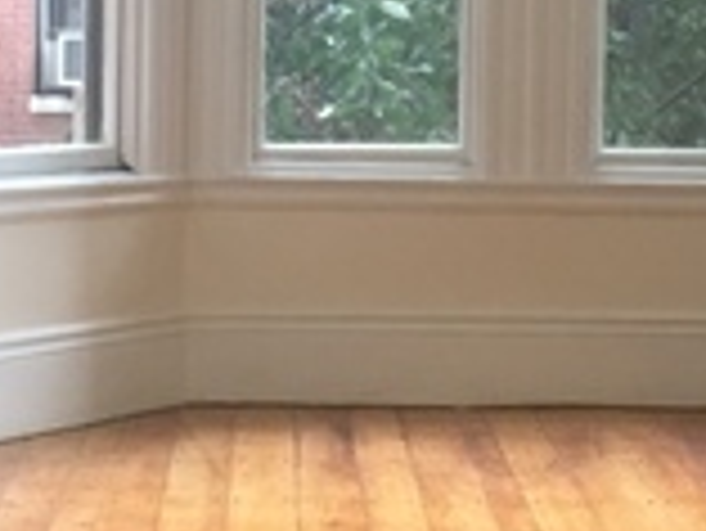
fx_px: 2511
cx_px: 452
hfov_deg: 16.0
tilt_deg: -0.7
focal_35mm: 123
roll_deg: -1.7
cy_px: 58
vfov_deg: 12.0
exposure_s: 1/30
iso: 80
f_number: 2.2
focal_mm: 4.15
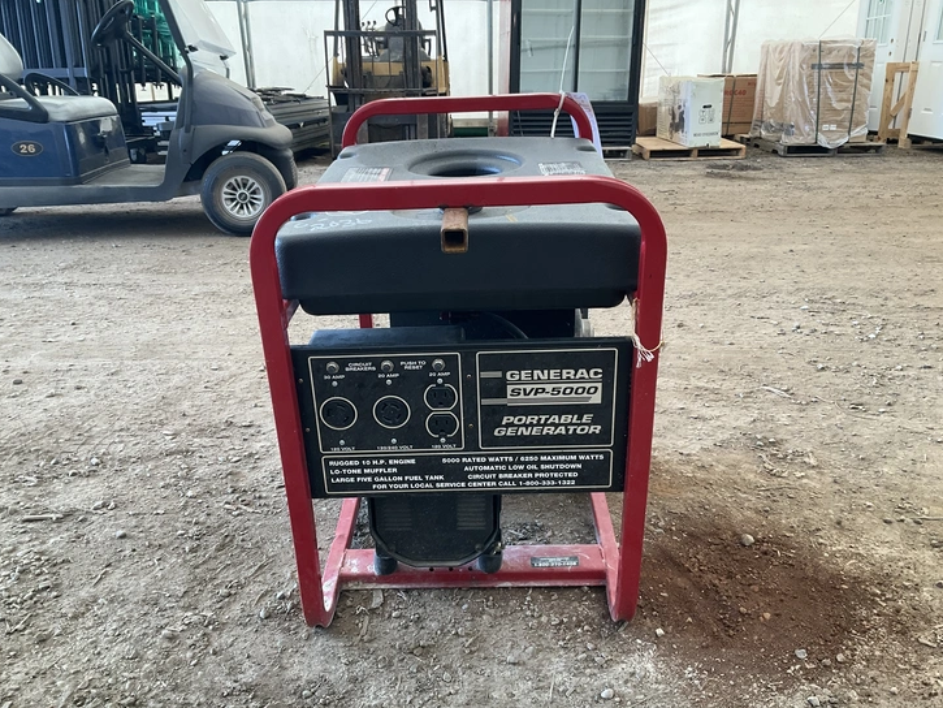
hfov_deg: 59.9
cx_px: 458
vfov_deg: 46.8
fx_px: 817
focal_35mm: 30
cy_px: 364
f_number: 1.8
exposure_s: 1/122
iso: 40
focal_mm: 3
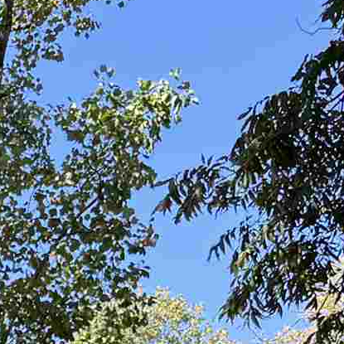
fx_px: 1765
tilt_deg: +4.2
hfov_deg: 10.4
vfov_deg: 10.0
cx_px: -295
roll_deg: +0.0
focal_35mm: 157
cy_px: 770
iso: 80
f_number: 1.78
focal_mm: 6.76
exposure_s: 1/739
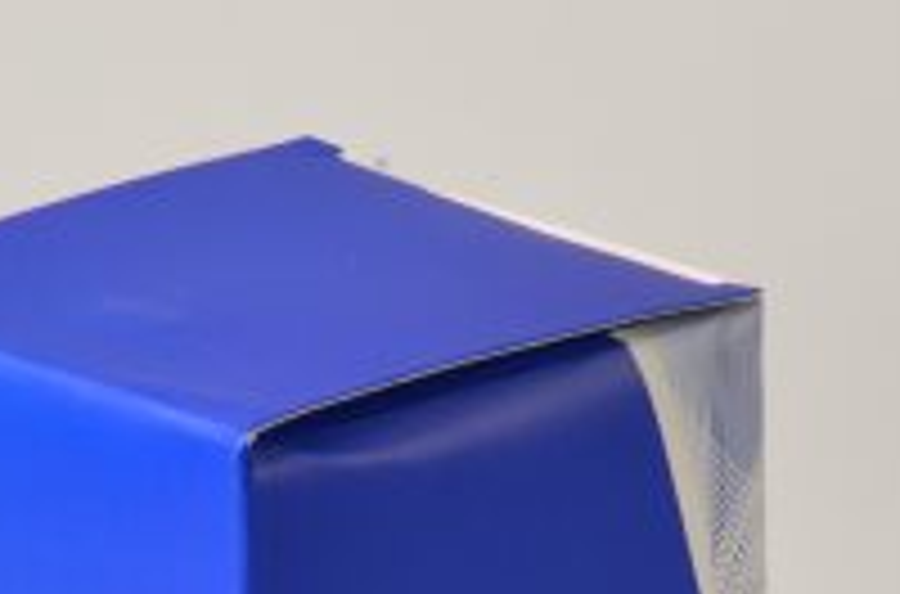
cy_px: 1084
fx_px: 19626
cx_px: 266
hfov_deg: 2.6
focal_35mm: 788
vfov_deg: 1.7
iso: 100
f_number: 8
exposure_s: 1/13
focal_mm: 105
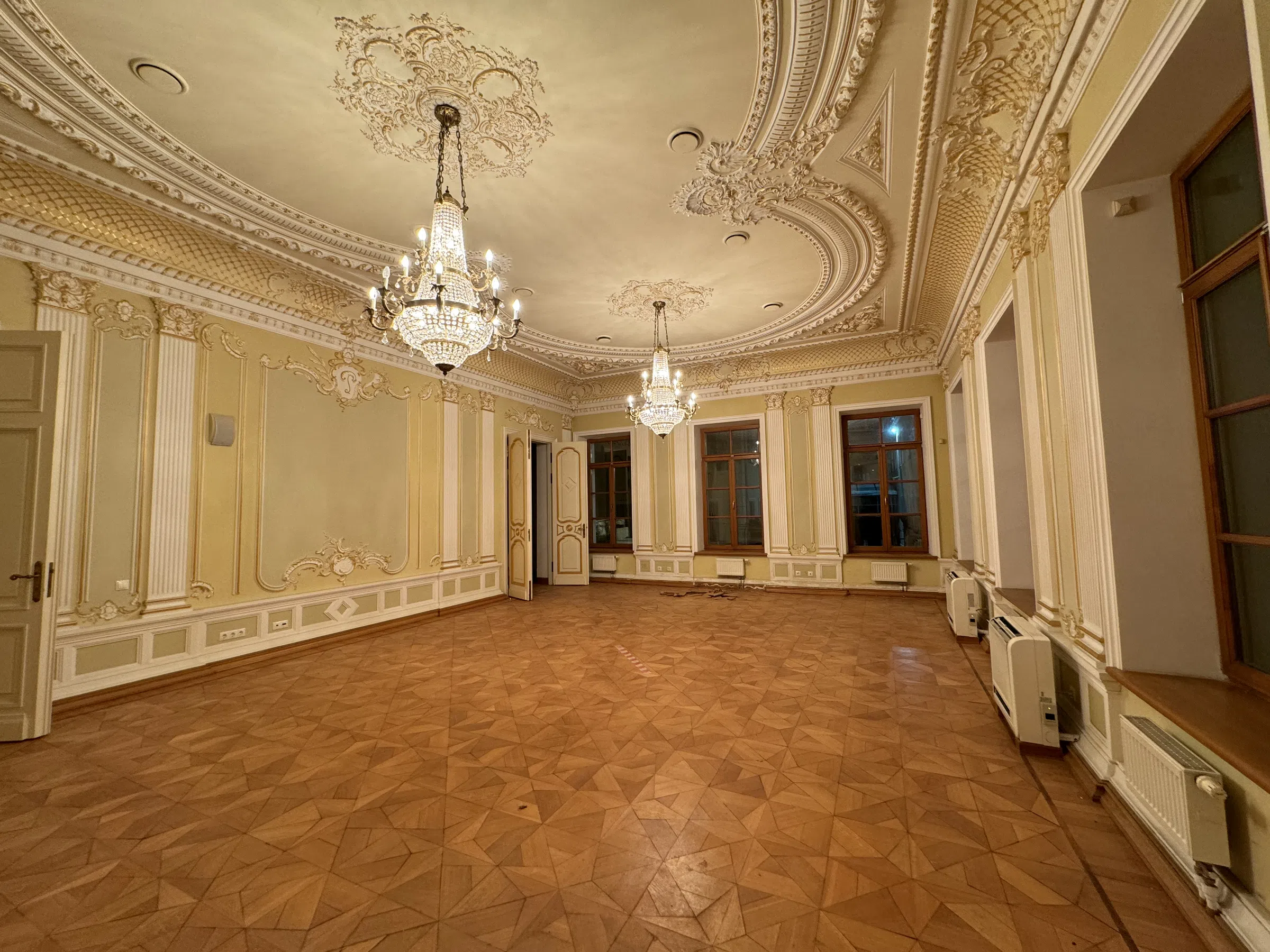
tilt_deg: +4.1
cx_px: 635
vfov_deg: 85.7
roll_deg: +1.4
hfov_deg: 102.1
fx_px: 514
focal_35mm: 14
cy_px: 476
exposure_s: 1/50
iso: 200
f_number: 2.2
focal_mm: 2.22
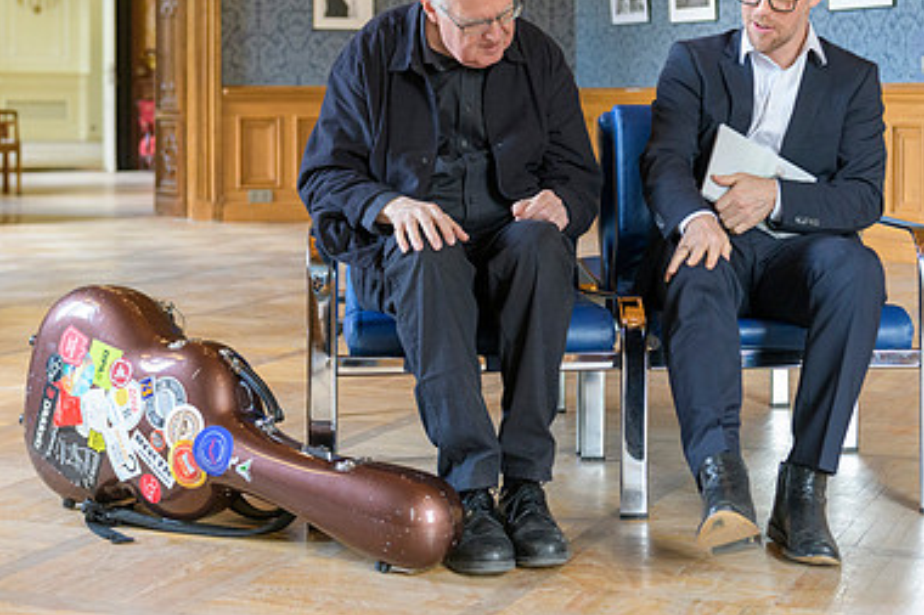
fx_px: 1668
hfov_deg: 30.9
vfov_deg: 20.8
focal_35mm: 65
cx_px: 534
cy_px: 166
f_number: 3.5
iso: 2500
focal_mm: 40
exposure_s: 1/80
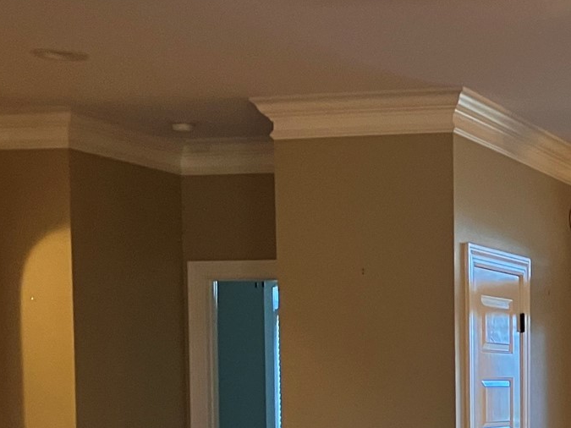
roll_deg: -0.3
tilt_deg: -5.0
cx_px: 612
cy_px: 516
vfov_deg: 16.6
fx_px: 1402
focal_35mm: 85
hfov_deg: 21.9
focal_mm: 3.99
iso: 250
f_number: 1.8
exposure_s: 1/40
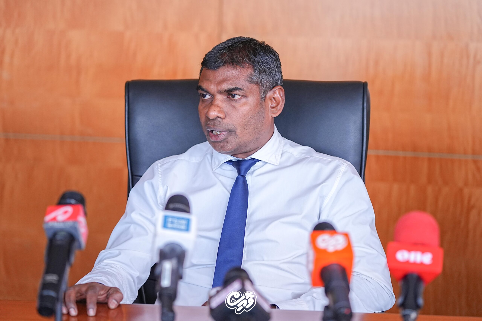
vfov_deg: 12.9
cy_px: 160
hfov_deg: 19.3
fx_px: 1419
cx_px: 241
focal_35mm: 106
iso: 1600
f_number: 2.8
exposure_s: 1/320
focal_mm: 106
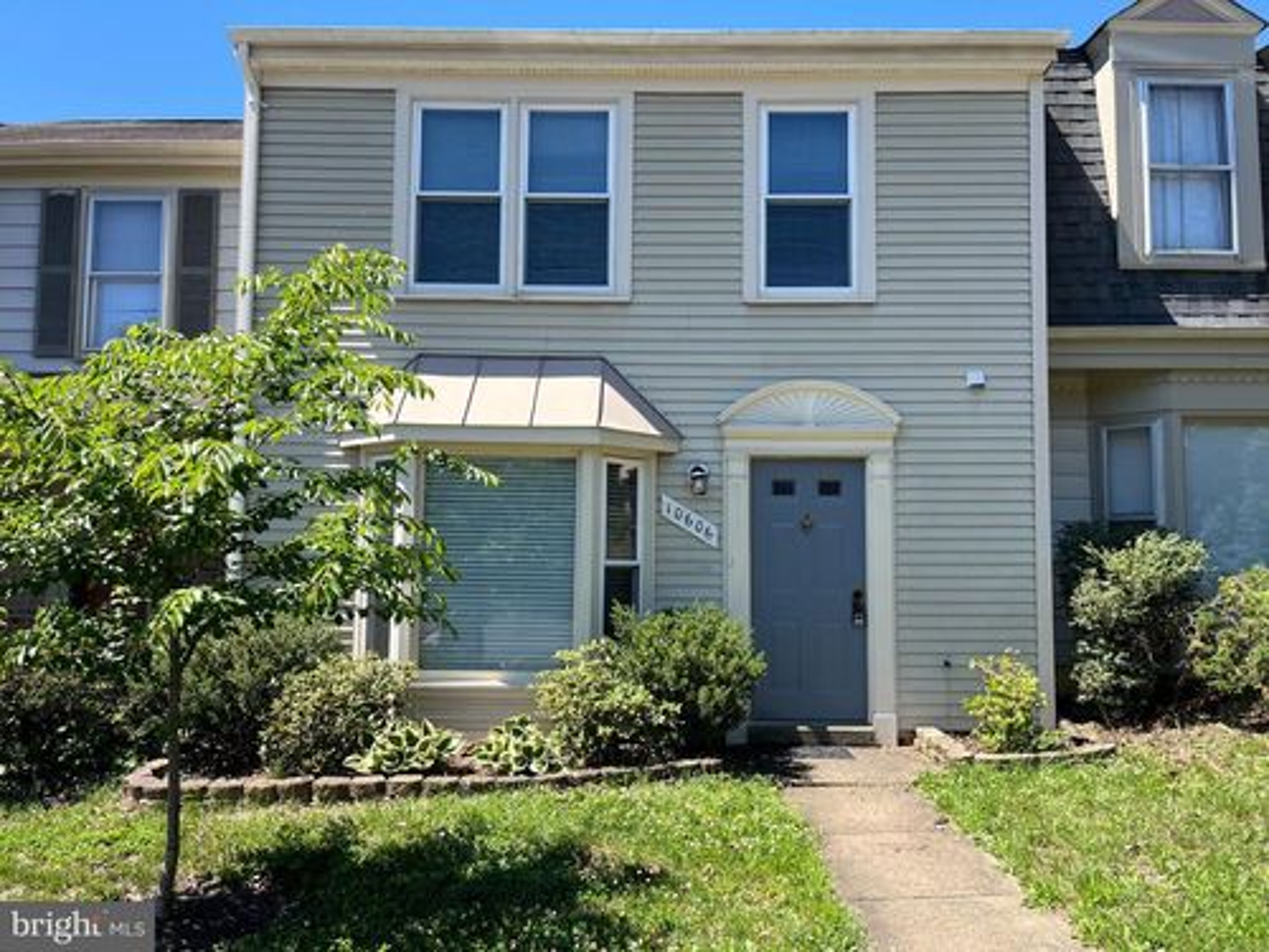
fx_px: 953
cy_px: 476
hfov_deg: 67.3
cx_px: 634
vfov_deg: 53.1
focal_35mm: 26
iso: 50
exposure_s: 1/1325
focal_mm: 5.1
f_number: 1.6
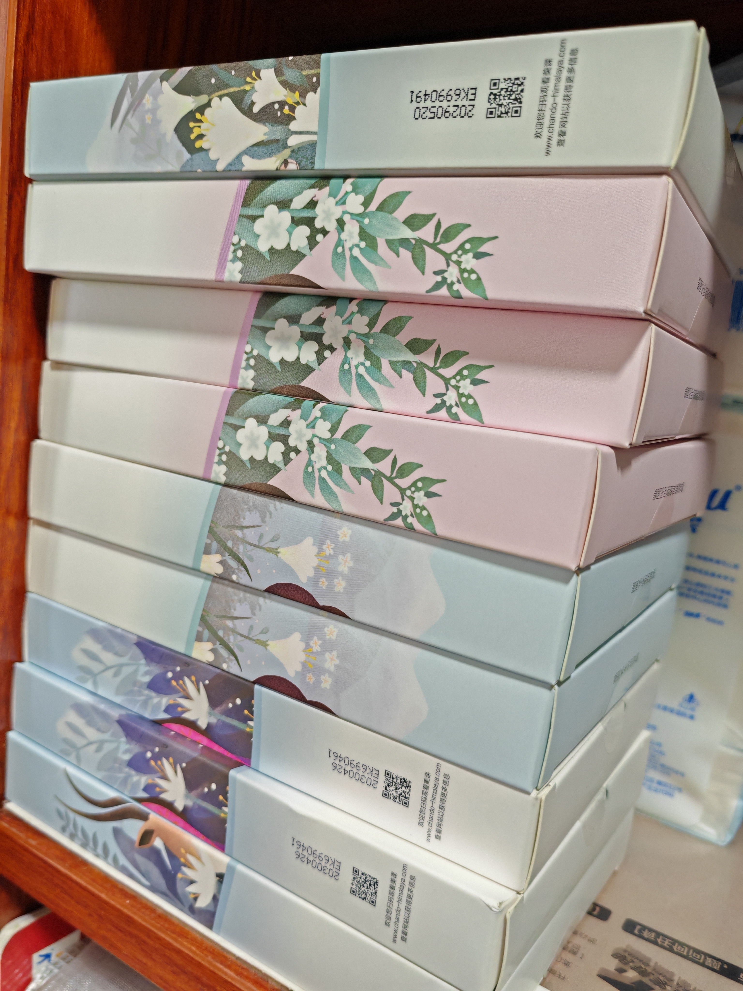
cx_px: 372
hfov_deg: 51.4
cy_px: 496
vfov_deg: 65.3
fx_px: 773
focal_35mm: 27
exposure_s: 1/50
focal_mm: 5.52
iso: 320
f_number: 1.95
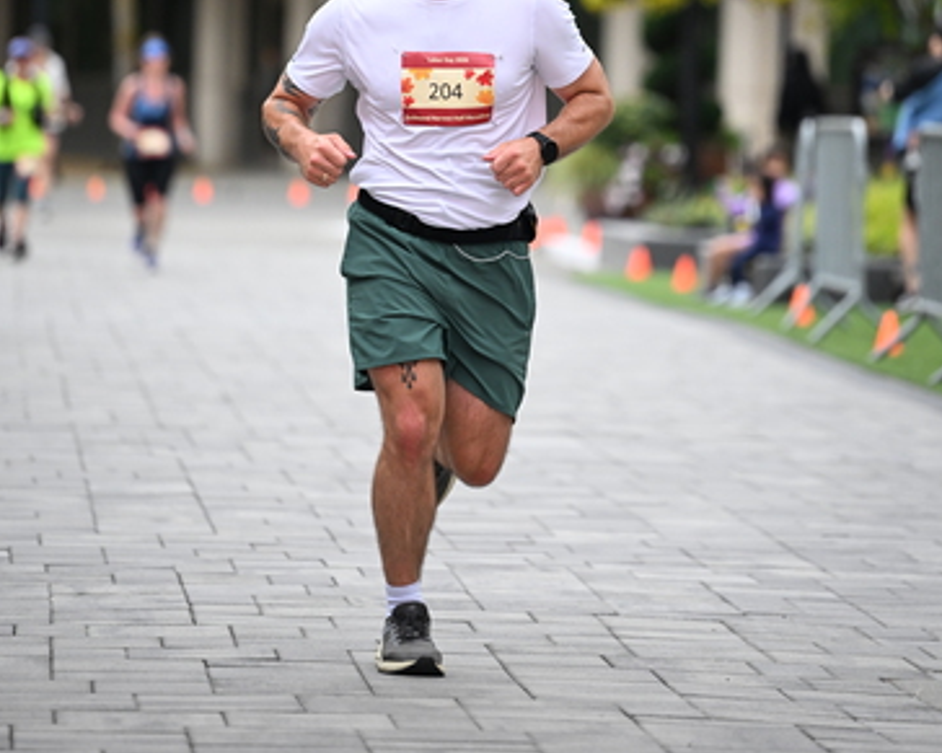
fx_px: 6912
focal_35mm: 248
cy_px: 129
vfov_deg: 6.2
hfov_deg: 7.8
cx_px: 472
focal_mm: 175
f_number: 2.8
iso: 1600
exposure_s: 1/5000
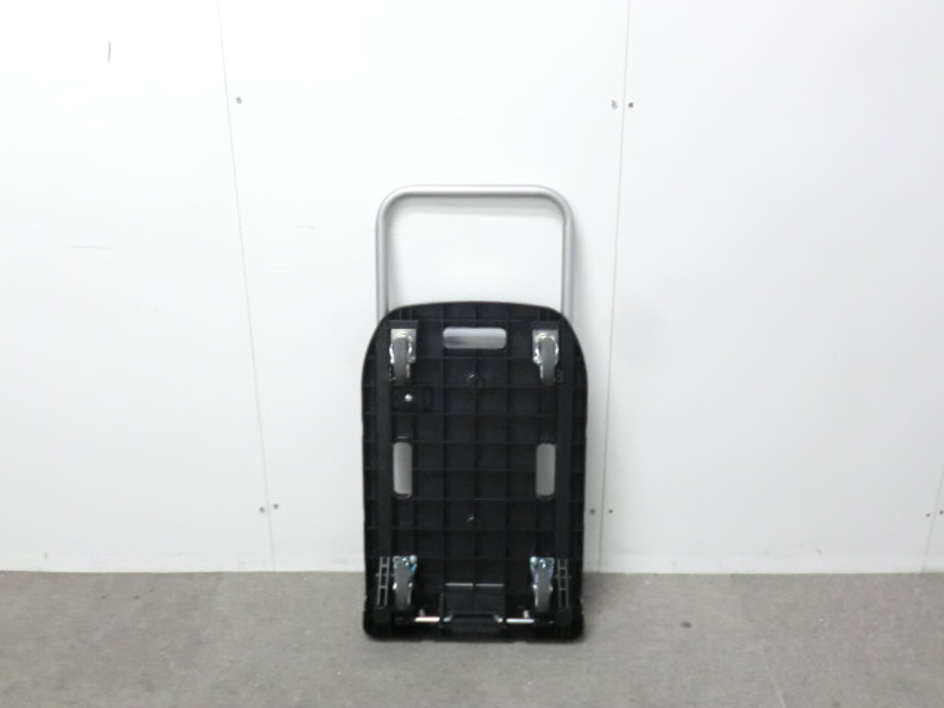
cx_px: 472
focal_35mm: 38
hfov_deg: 49.0
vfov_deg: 37.7
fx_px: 1036
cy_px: 354
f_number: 3.9
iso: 800
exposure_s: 1/30
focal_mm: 6.9
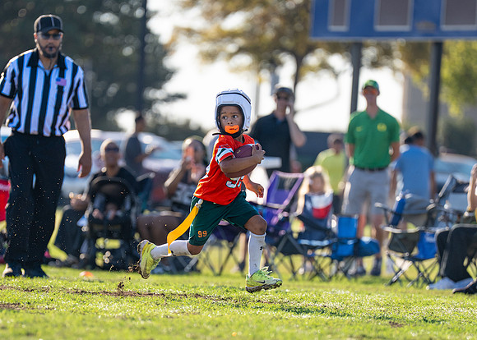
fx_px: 4928
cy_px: 230
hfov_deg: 5.5
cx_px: 230
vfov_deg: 4.0
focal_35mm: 364
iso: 250
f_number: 2.8
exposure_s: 1/2500
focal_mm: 200
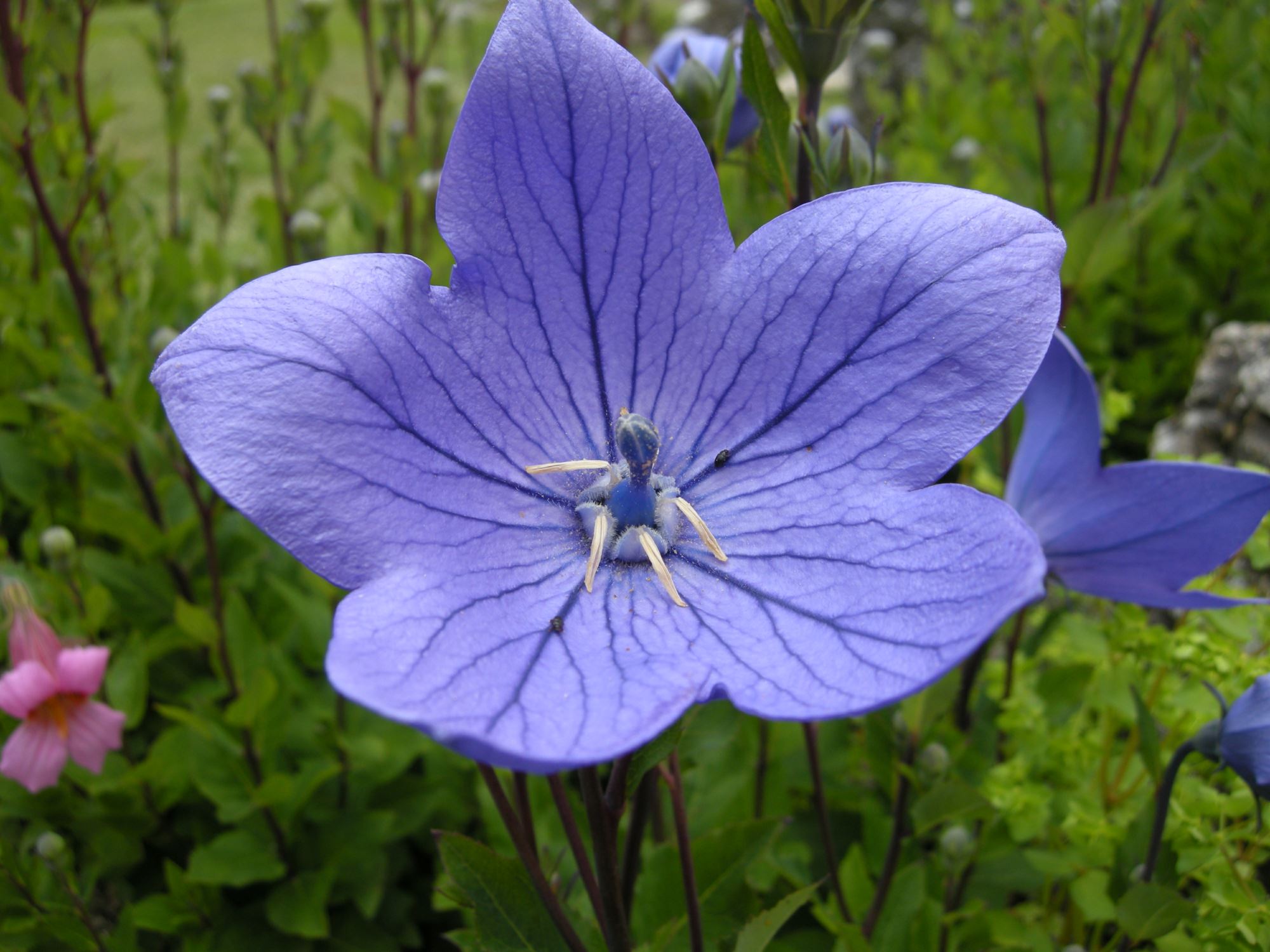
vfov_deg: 40.7
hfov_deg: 52.6
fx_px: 1284
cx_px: 635
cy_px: 476
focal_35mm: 35
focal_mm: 7.5
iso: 64
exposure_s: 1/162
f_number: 3.8
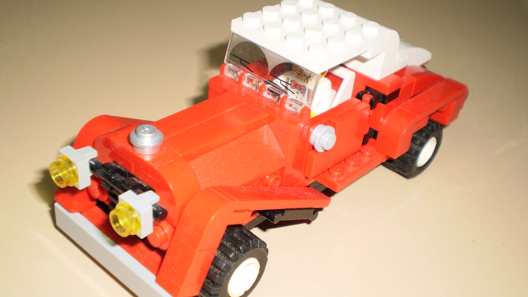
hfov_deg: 44.6
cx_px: 263
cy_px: 179
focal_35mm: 46
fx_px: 644
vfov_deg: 25.9
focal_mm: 7.4
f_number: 3.5
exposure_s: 1/30
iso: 125
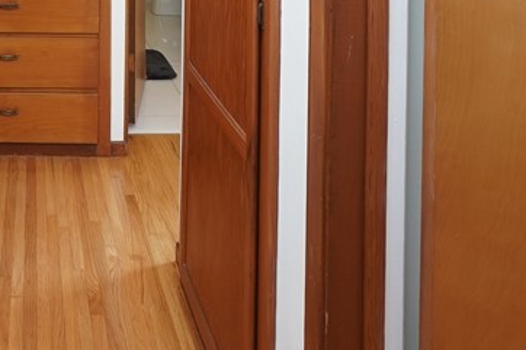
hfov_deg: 40.2
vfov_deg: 25.3
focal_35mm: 45
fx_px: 657
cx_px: 49
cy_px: -116
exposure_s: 1/80
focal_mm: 10
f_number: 11
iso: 250
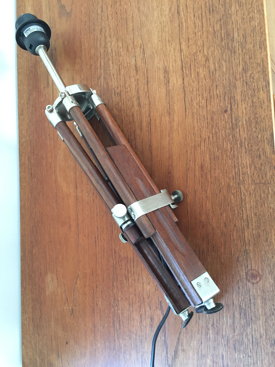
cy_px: 184
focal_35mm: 29
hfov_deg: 48.2
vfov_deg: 61.7
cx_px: 138
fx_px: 307
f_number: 2.2
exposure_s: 1/33
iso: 125
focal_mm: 4.15
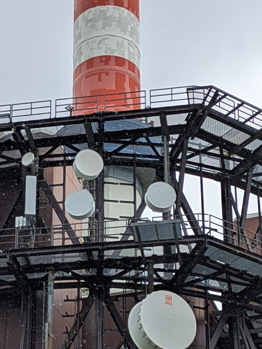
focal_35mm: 111
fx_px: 1119
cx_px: 44
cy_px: 315
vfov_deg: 17.5
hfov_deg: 13.3
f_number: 1.89
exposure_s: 1/2841
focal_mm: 5.43
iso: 55
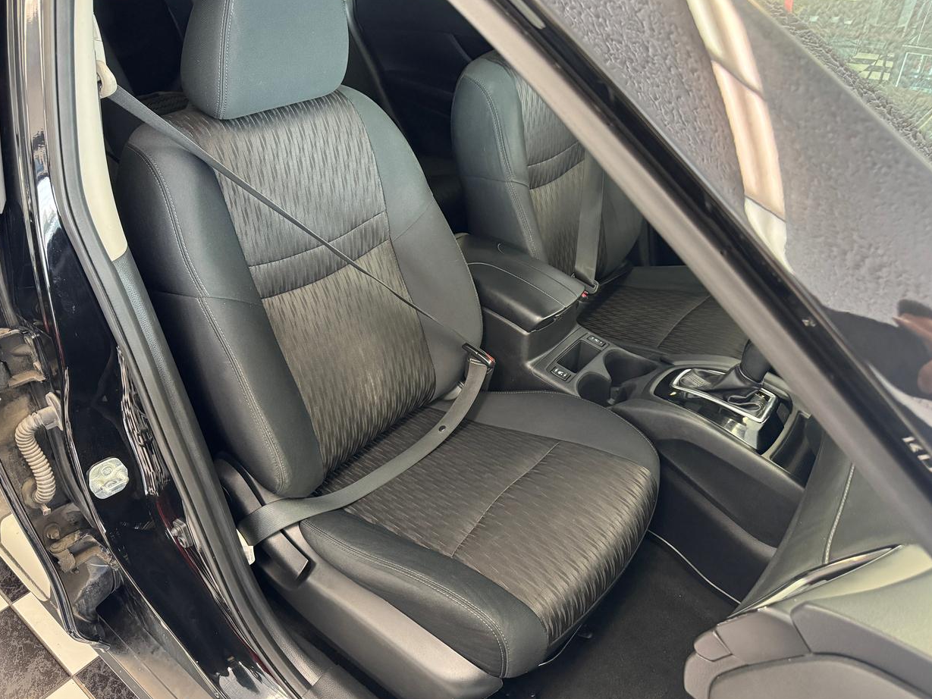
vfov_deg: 54.9
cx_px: 456
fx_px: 673
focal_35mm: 25
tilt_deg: -33.4
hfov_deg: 69.4
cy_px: 345
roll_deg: -0.6
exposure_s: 1/60
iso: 800
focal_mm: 6.76
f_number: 1.78
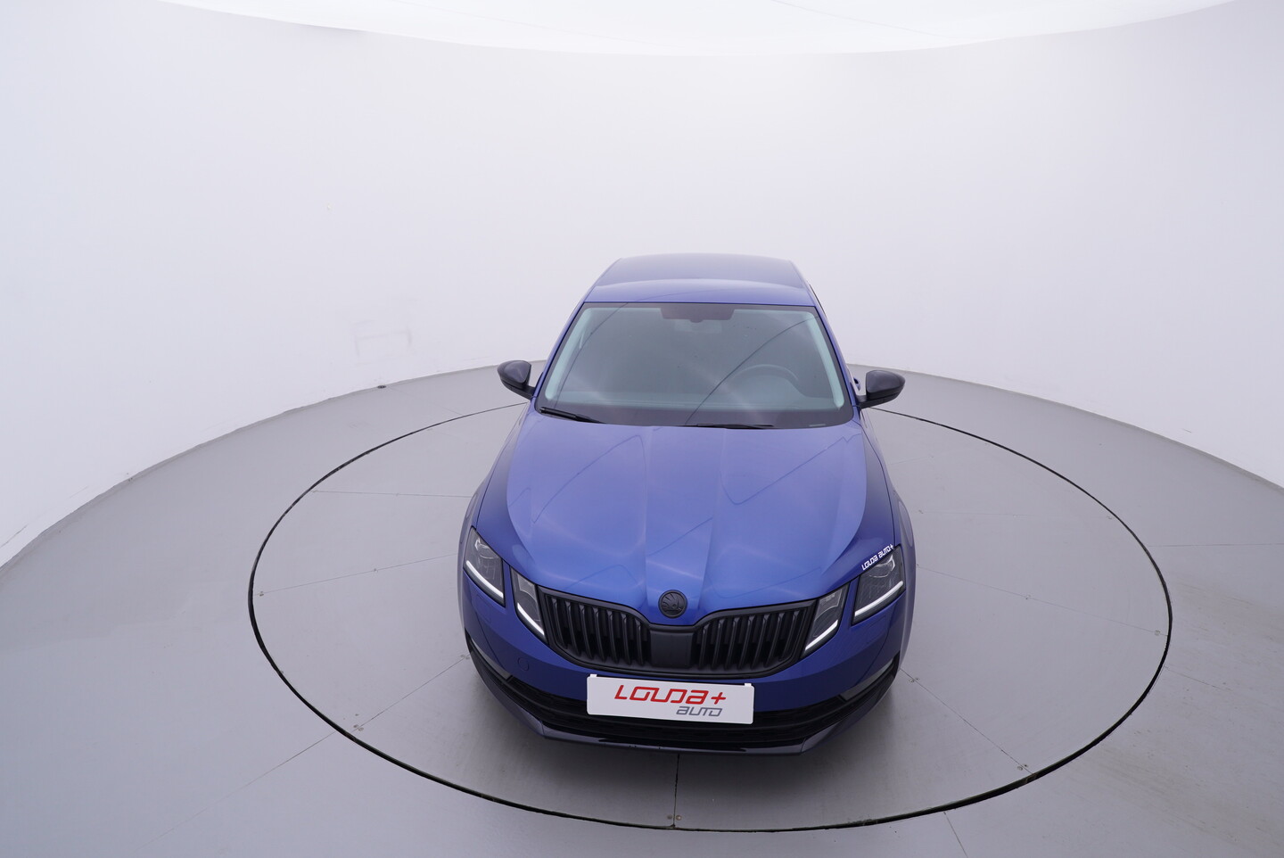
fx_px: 803
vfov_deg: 56.2
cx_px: 642
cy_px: 429
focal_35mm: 22
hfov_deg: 77.3
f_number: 5
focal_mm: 15
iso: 200
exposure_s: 1/80
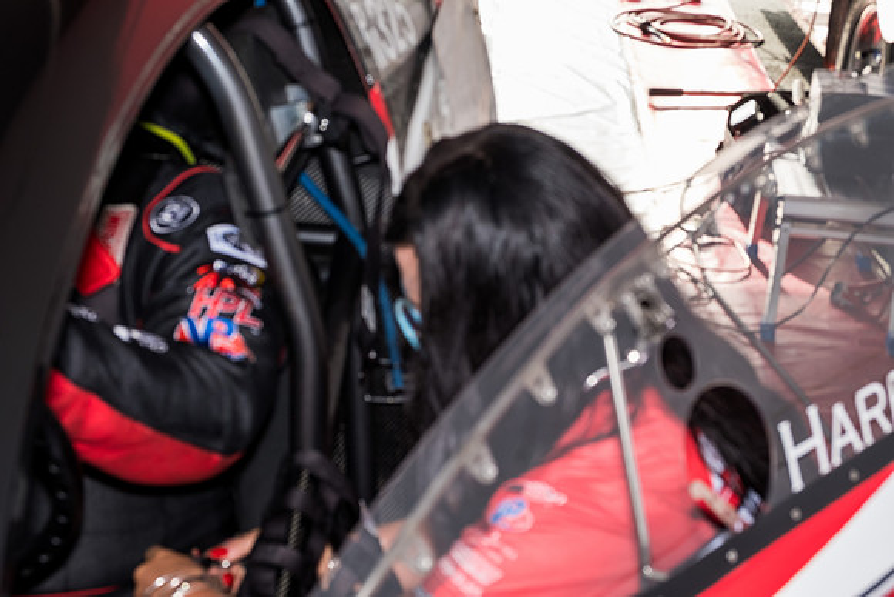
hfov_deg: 33.9
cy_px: 298
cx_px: 447
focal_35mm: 59
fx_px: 1465
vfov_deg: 23.0
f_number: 9
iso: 400
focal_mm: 39
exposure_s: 1/80
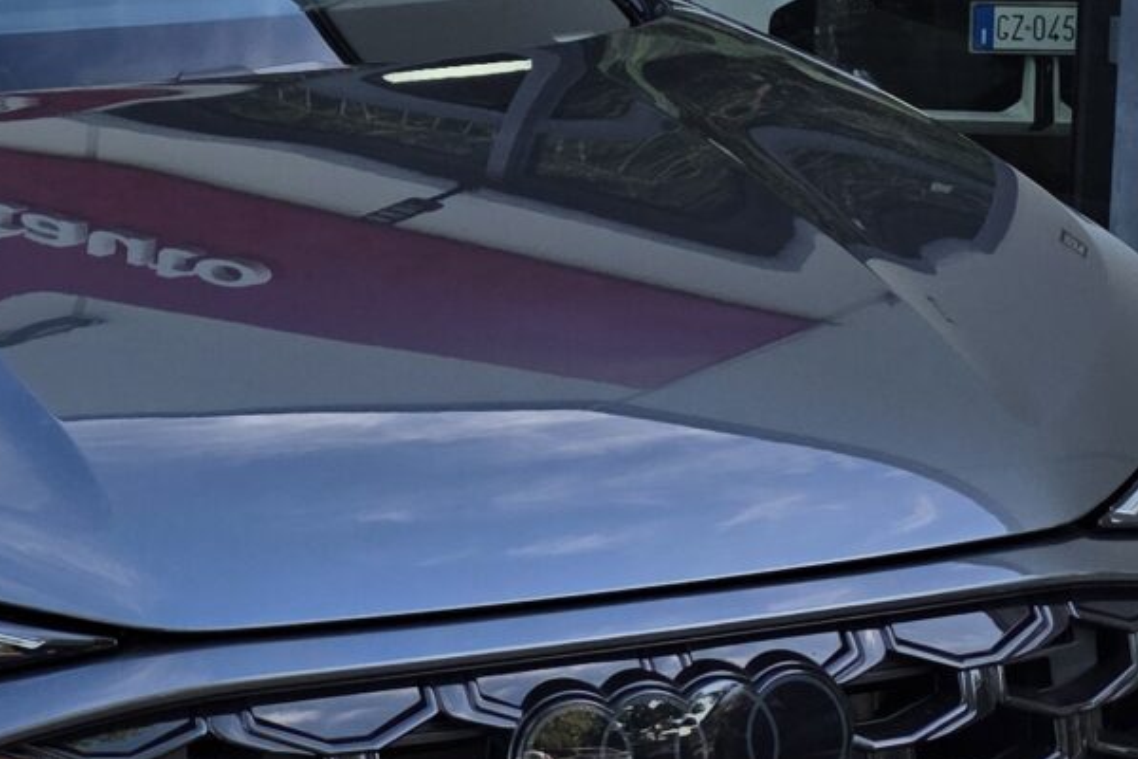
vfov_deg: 13.2
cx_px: -13
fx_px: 3224
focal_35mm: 102
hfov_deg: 19.4
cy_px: -65
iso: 80
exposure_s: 1/1864
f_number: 1.7
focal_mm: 6.3
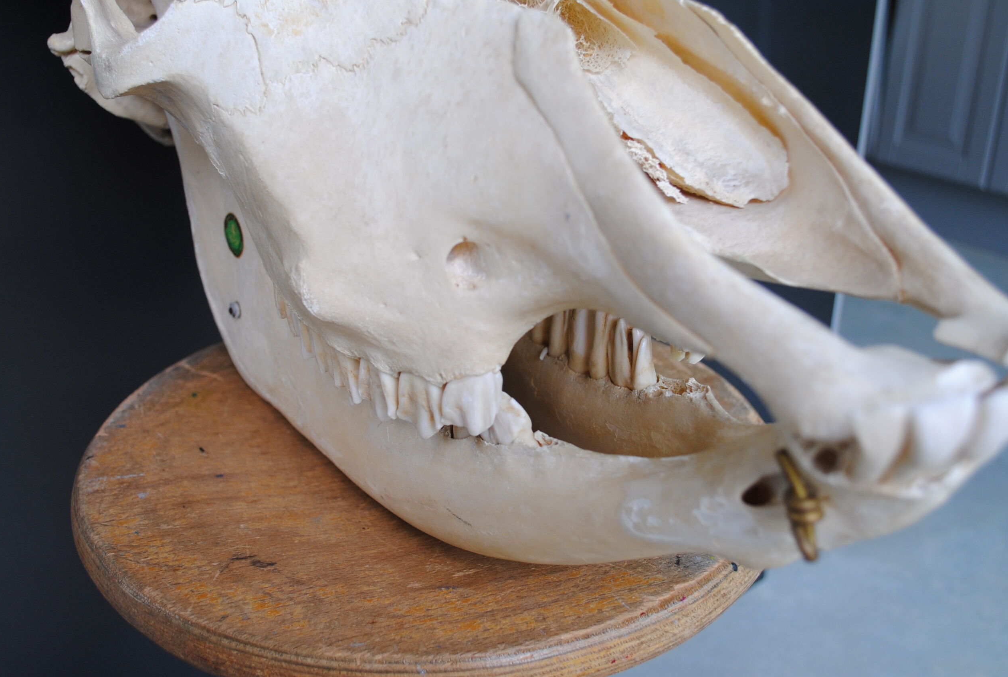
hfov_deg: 50.6
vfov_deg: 35.2
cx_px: 473
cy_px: 325
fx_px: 1066
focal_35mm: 38
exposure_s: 1/80
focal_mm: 22
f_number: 4.5
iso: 200
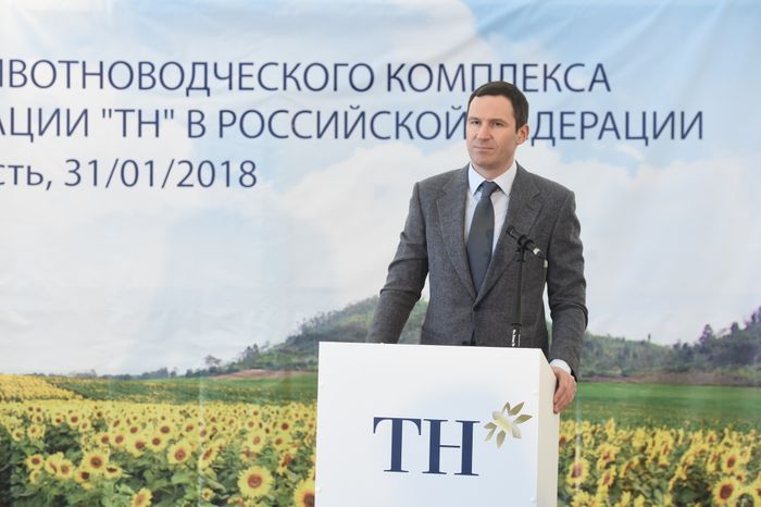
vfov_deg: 13.9
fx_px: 2071
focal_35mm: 98
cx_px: 380
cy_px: 254
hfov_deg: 20.8
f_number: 4.5
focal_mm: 98
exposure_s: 1/320
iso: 1600
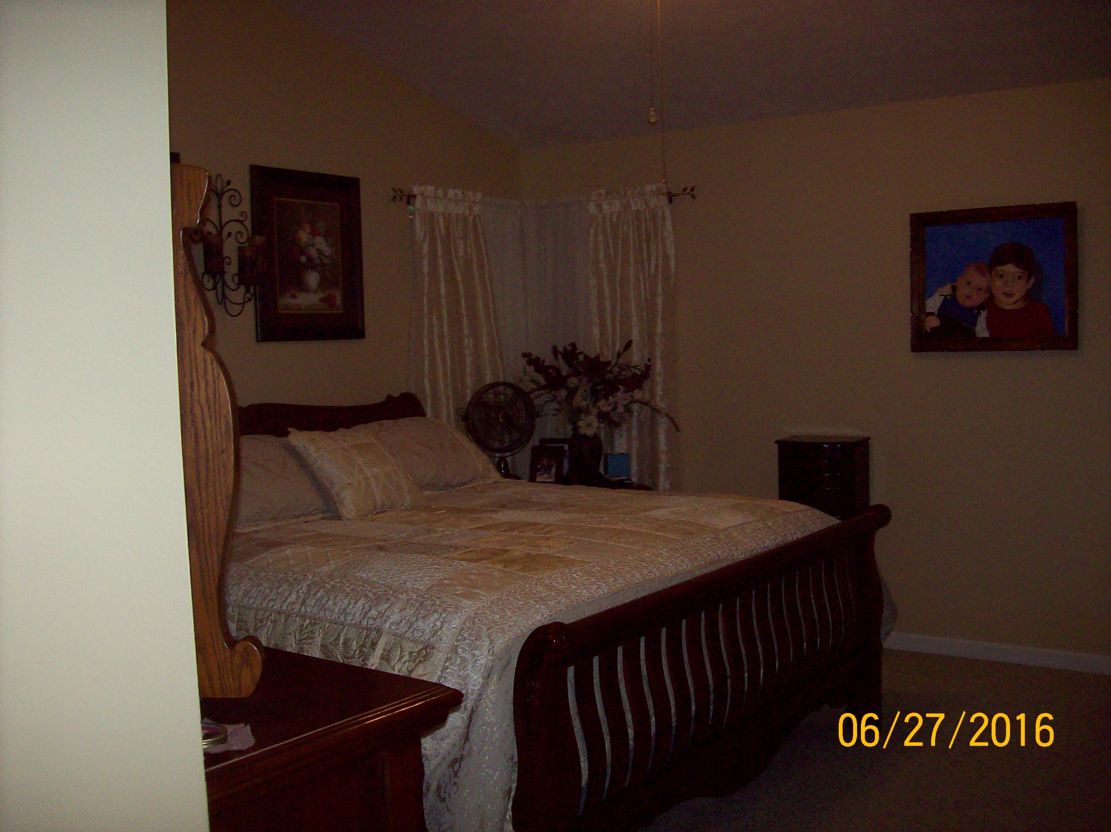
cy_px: 416
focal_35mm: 36
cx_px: 556
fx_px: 1155
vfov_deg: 39.6
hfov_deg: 51.4
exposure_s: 1/64
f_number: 2.7
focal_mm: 6
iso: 140
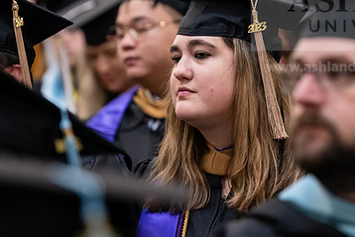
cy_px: 88
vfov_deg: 6.1
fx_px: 2239
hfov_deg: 9.1
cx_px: 221
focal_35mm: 227
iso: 3200
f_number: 3.2
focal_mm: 140
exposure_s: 1/200
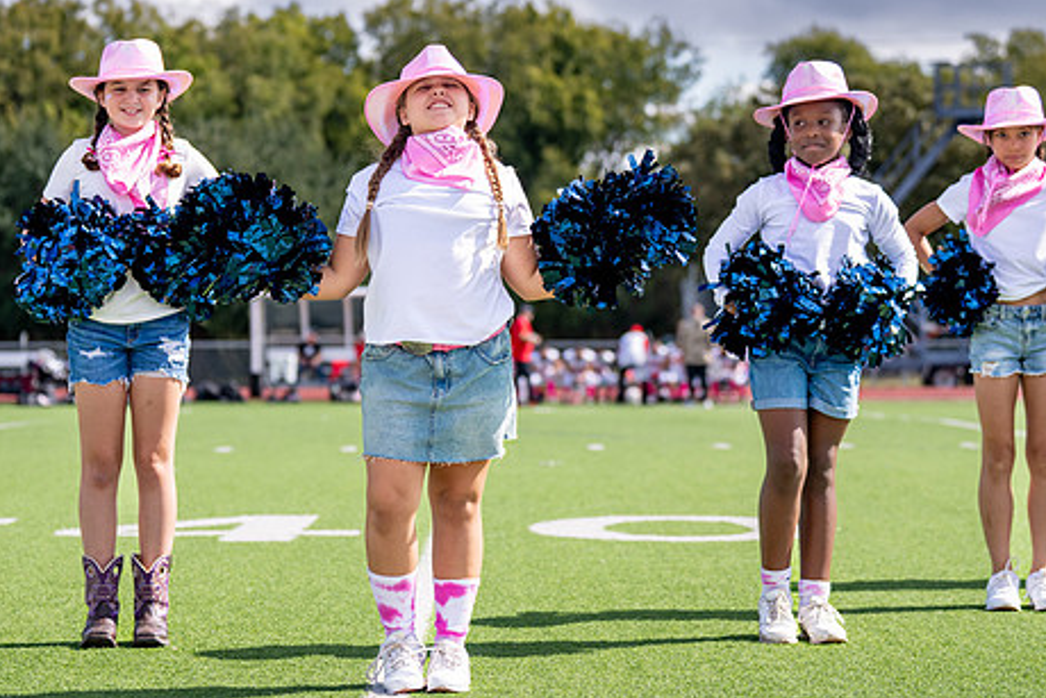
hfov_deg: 18.7
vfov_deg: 12.6
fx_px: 3168
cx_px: 473
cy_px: 240
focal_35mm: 109
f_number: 2.8
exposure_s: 1/4000
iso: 250
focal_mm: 70
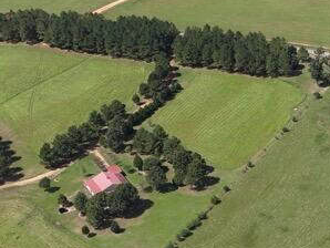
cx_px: 390
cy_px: 306
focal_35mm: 103
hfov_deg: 18.2
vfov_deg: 13.9
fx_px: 983
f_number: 1.8
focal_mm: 8.7
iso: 100
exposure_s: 1/2500
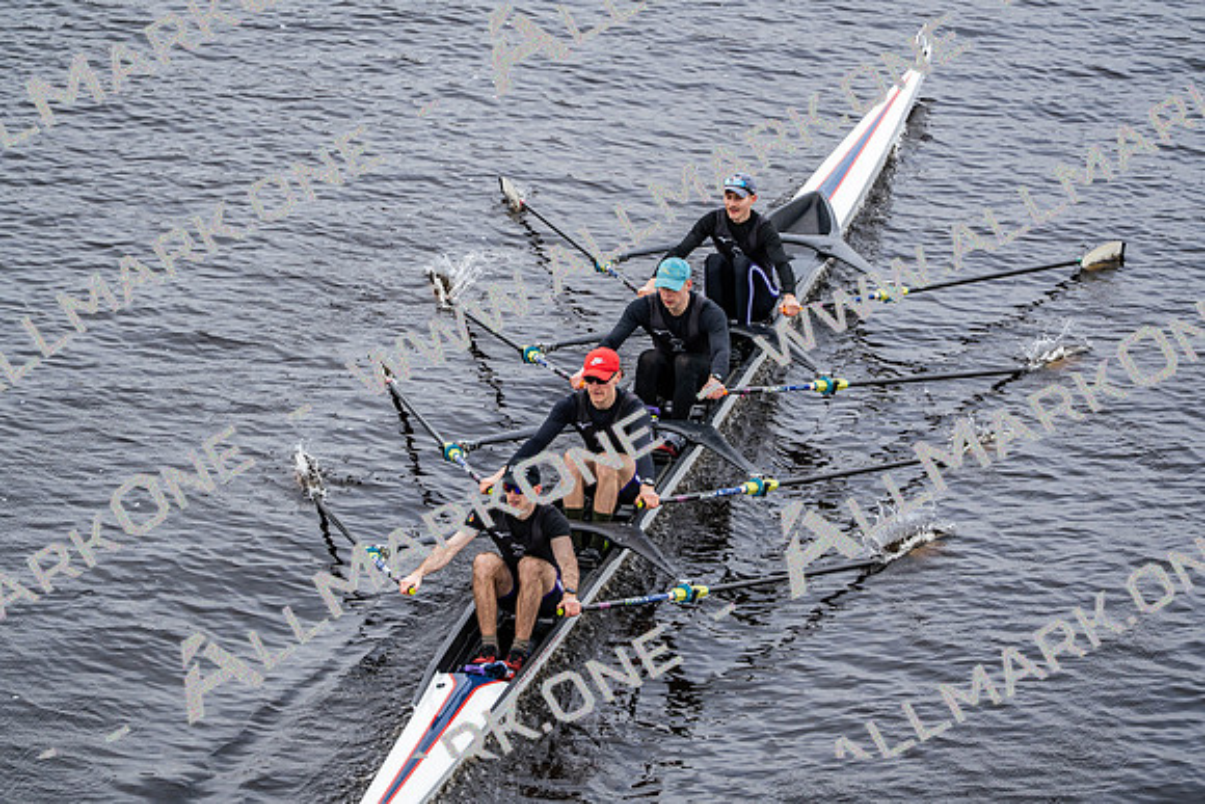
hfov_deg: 10.6
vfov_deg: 7.1
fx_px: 6495
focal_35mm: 194
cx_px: 602
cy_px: 402
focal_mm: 194
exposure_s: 1/2000
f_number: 2.8
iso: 400
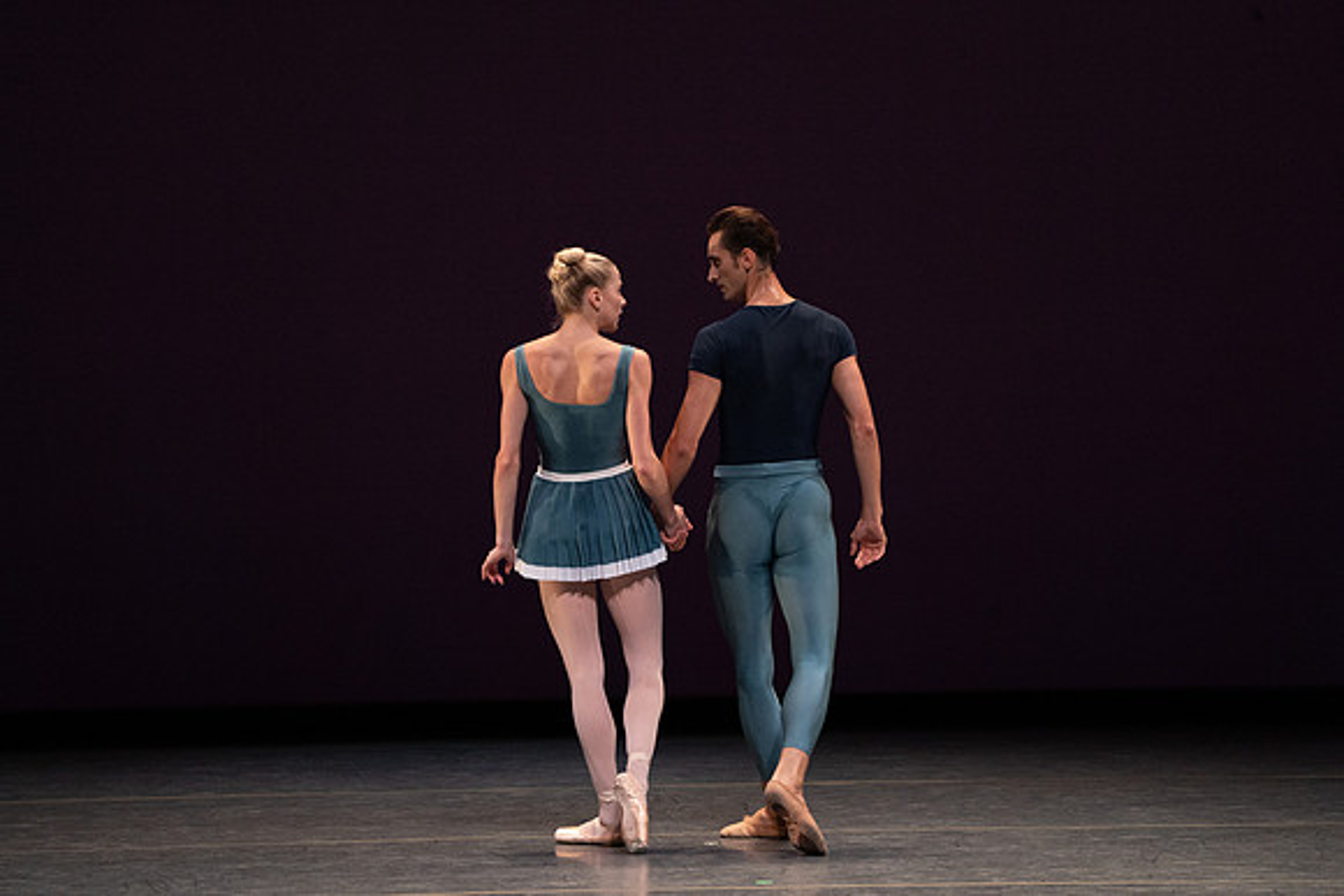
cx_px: 672
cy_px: 448
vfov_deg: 3.5
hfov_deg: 5.2
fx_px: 14824
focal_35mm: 397
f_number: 8
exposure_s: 1/400
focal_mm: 397
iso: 5000
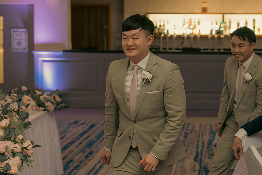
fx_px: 662
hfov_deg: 22.4
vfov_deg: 15.0
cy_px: 88
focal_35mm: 91
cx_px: 131
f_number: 3.5
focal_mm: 61
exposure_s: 1/160
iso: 2500
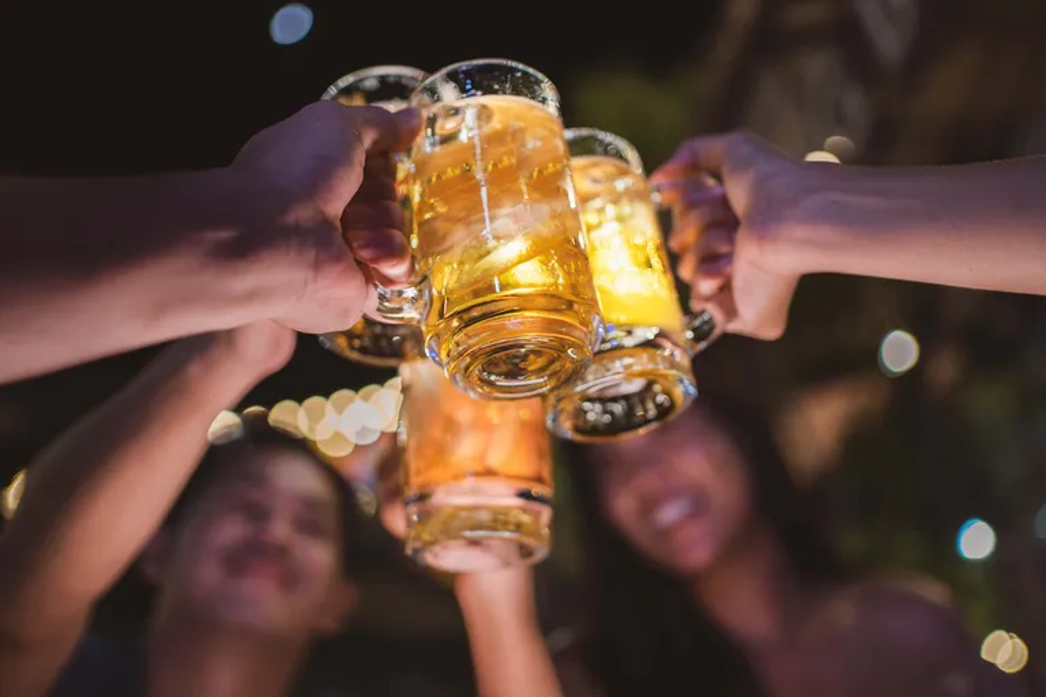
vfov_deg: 37.9
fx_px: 1017
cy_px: 348
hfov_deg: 54.4
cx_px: 523
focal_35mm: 35
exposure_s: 1/50
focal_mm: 35
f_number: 2
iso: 200
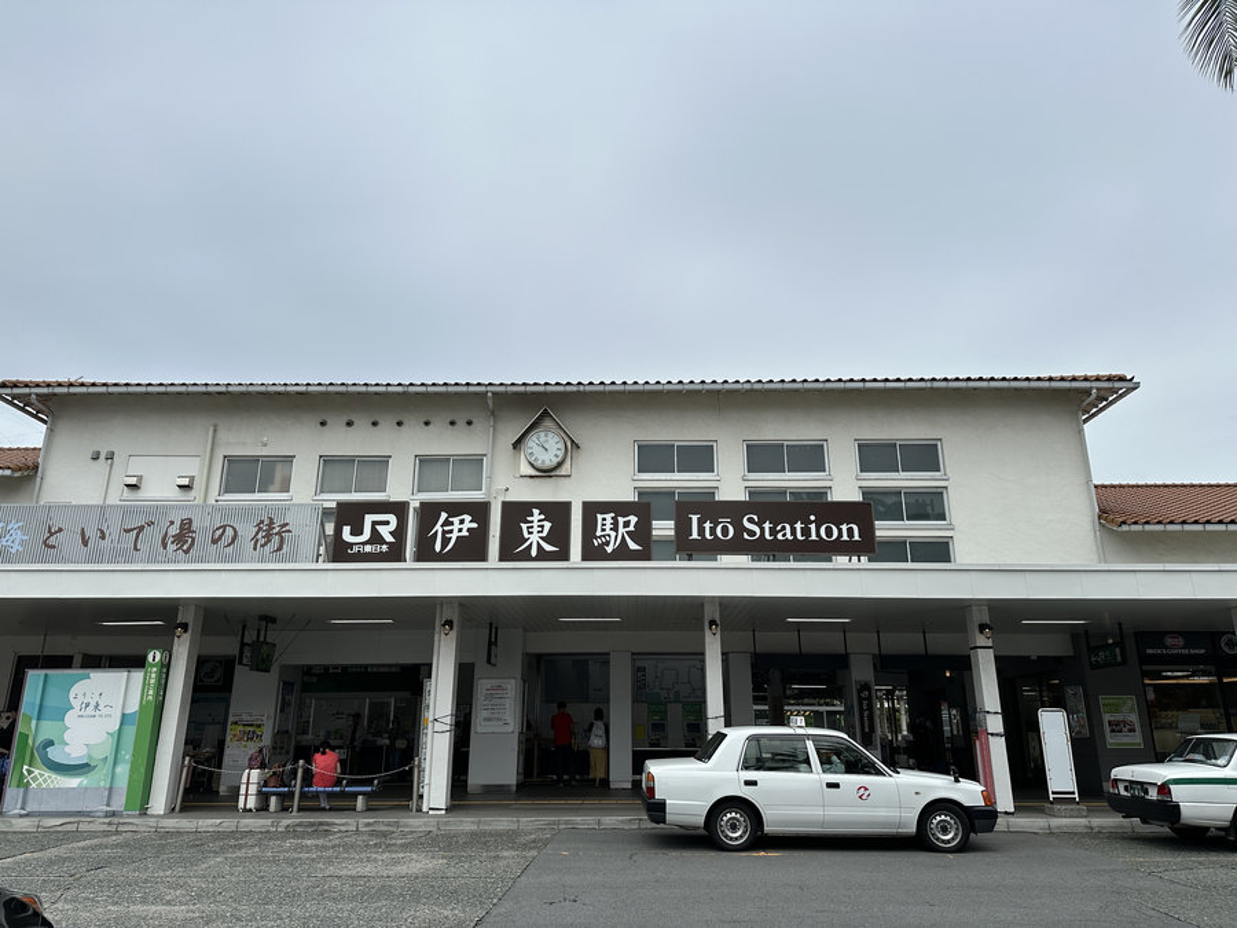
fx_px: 858
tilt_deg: +17.4
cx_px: 618
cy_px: 464
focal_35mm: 24
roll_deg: -0.5
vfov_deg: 56.8
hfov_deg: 71.6
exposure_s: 1/7576
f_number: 1.78
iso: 80
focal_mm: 6.86
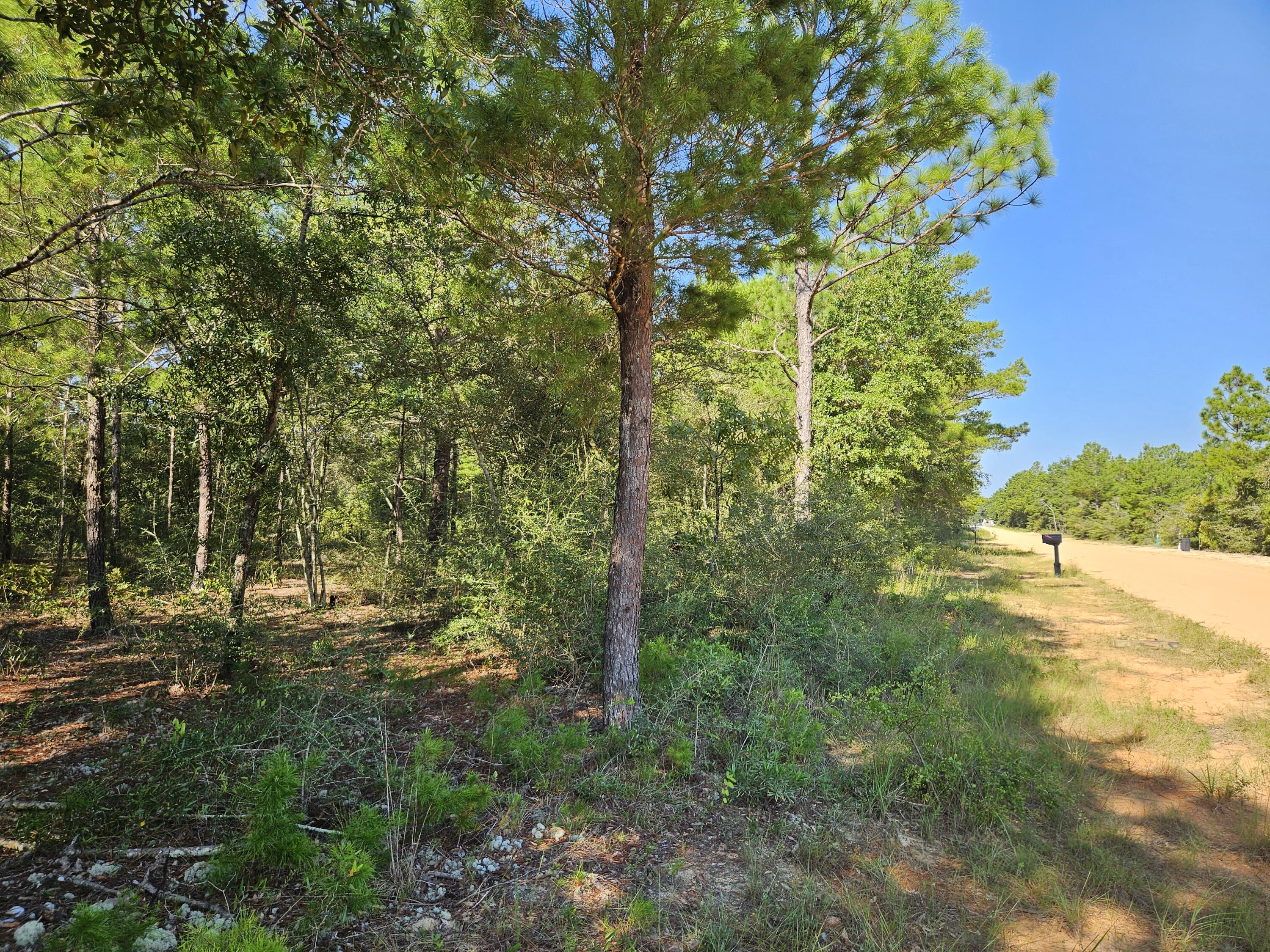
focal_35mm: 23
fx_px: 844
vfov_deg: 58.9
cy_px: 476
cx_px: 635
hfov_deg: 73.9
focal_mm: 5.4
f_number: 1.8
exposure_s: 1/541
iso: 25
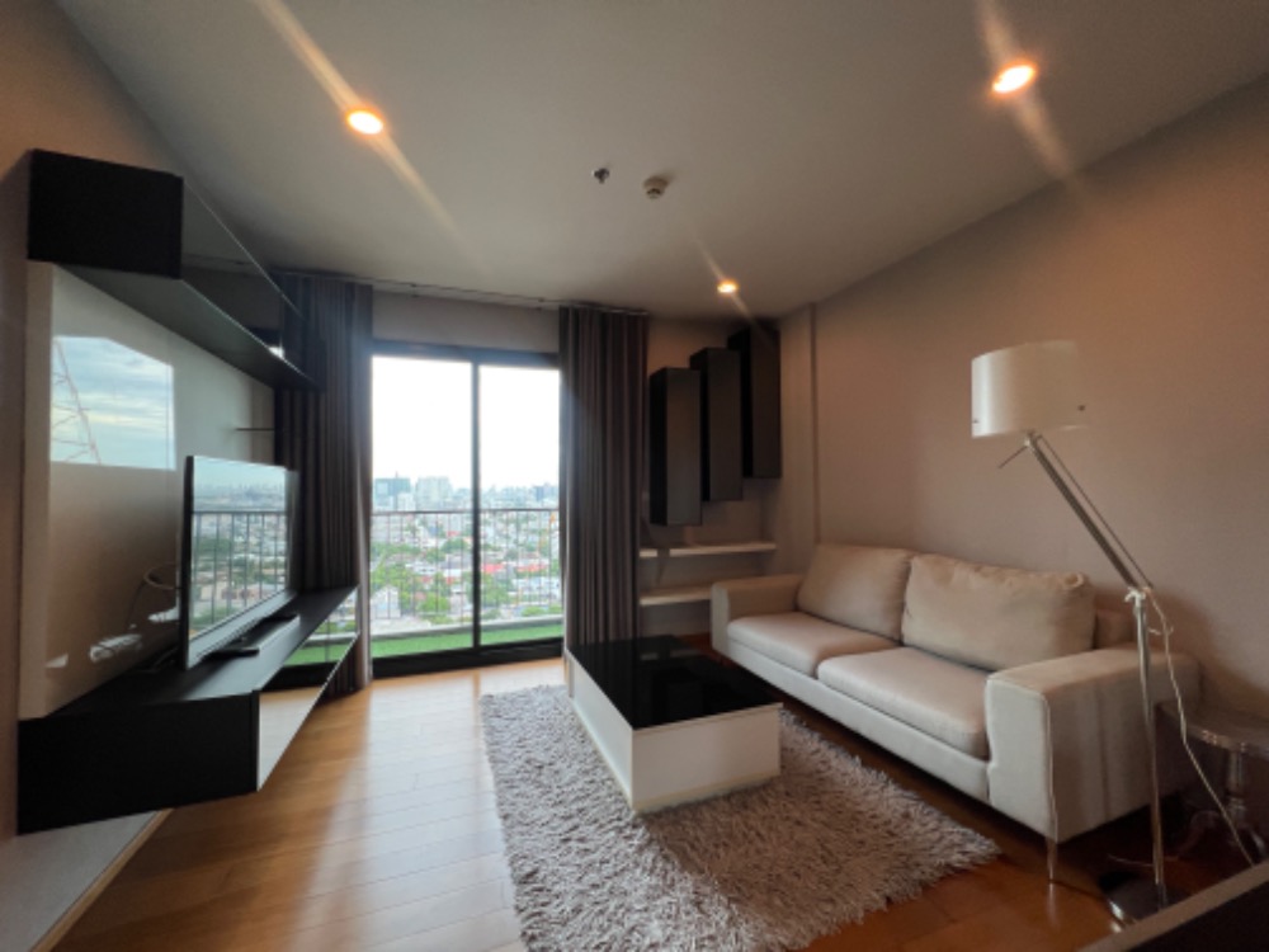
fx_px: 477
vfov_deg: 89.9
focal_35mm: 13
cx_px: 634
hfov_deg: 106.2
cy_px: 476
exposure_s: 1/100
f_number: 1.8
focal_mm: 1.57
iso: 64
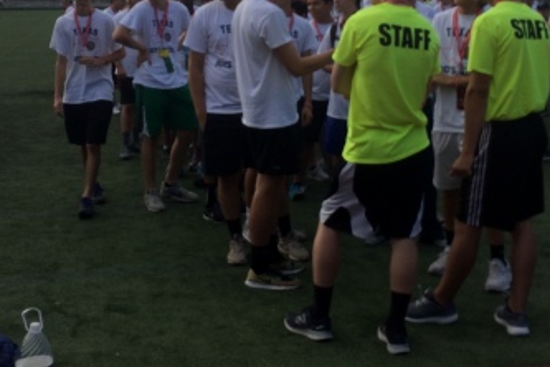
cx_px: 281
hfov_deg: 34.5
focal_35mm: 58
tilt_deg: -7.8
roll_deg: +0.9
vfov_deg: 22.9
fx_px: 886
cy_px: 46
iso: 32
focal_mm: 4.15
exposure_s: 1/1244
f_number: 2.2
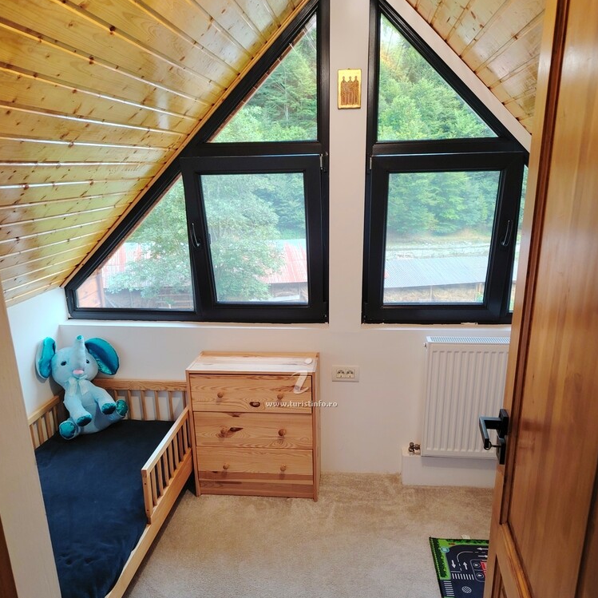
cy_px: 374
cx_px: 294
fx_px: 567
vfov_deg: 55.0
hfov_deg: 55.6
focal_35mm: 29
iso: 500
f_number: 1.75
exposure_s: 1/33.3
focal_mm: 5.25
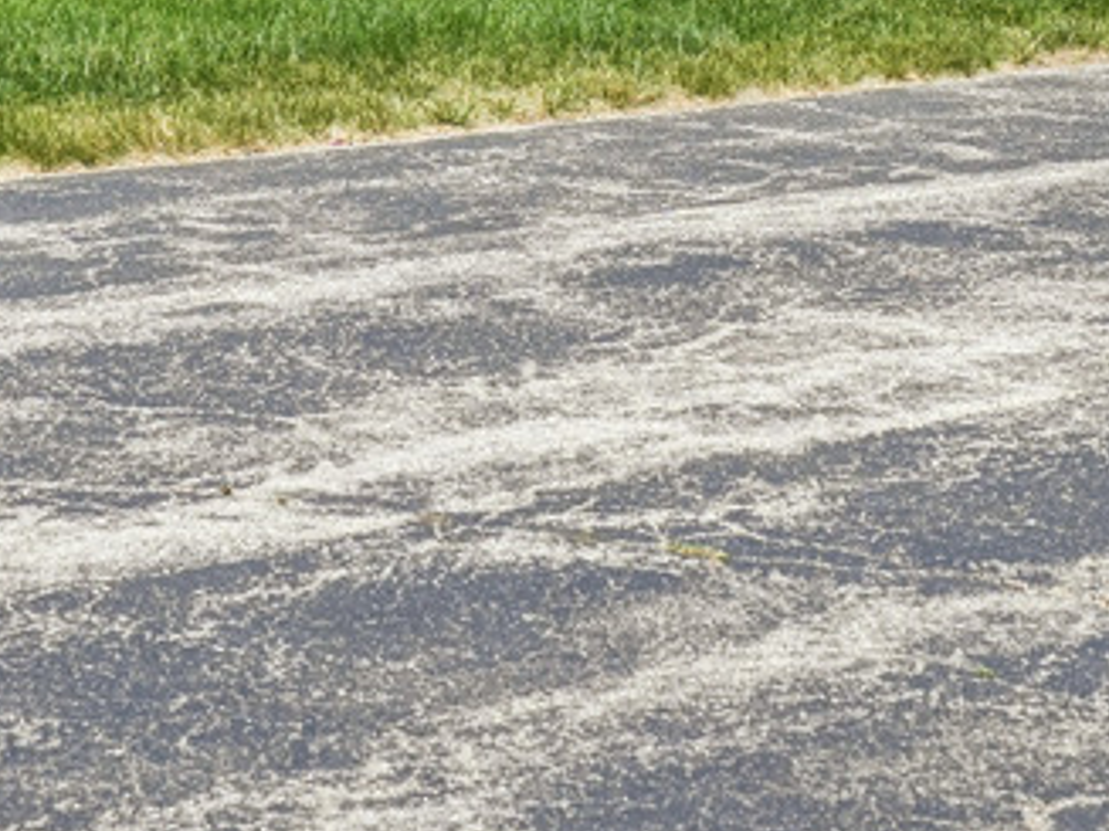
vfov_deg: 9.6
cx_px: 200
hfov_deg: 13.7
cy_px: -926
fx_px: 4580
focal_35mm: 143
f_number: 8
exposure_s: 1/1250
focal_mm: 30
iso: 400
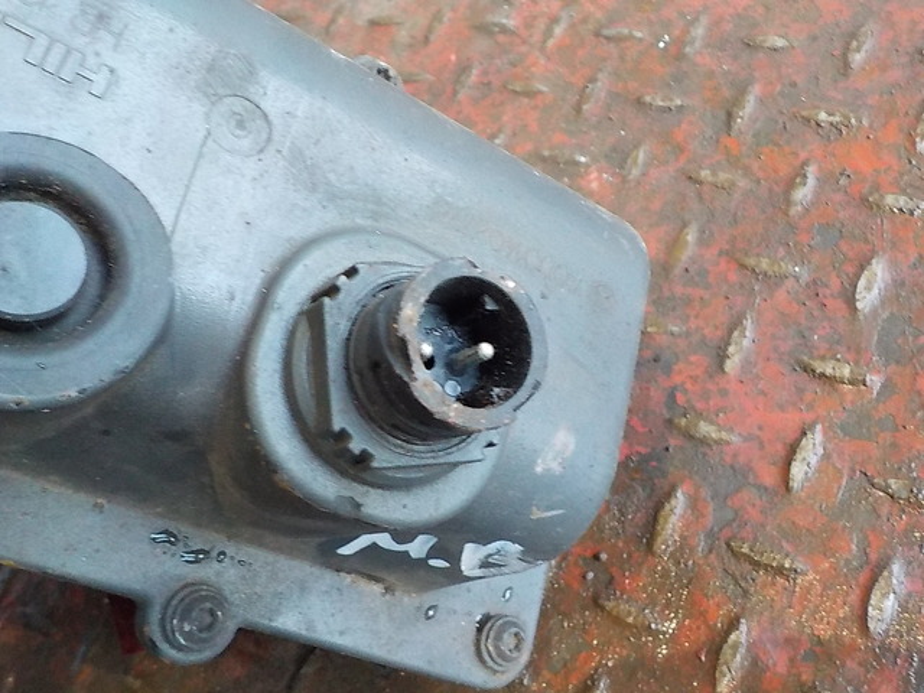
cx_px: 462
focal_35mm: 30
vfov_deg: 46.8
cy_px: 346
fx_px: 801
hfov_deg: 60.0
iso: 800
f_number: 3.3
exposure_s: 1/25
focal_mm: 4.1
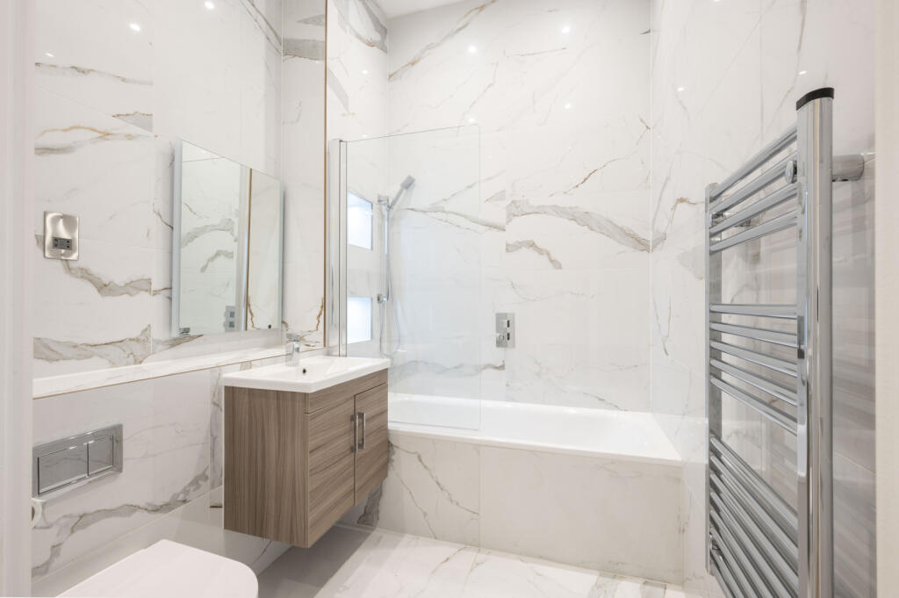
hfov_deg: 98.6
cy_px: 299
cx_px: 450
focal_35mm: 16
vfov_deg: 75.4
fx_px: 387
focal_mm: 15.5
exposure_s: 1.6
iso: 200
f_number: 16
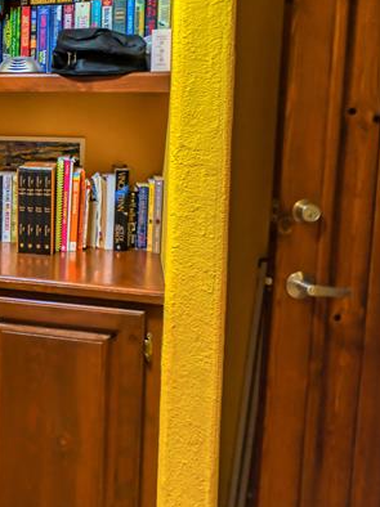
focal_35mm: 50
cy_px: 156
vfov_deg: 37.7
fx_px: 733
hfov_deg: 22.3
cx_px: -232
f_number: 2.8
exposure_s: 1/90
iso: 640
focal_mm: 20
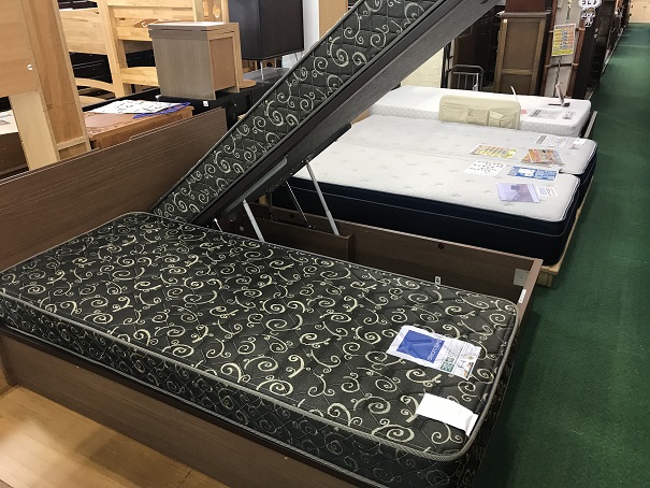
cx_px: 325
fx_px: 526
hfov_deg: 63.4
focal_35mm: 28
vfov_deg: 49.8
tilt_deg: -26.4
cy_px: 244
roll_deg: +0.9
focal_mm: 3.99
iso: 40
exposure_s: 1/17
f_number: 1.8
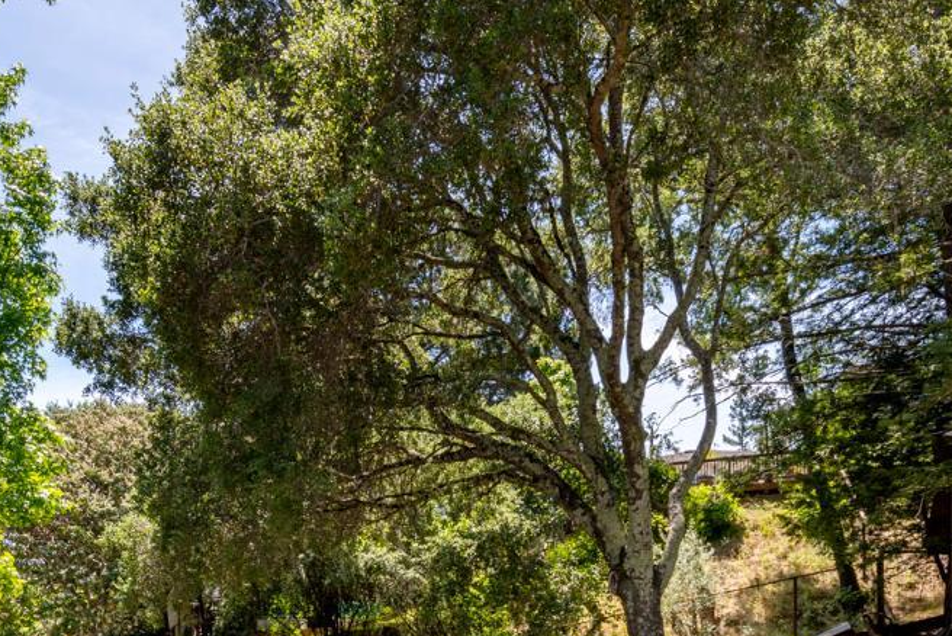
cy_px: 632
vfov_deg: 37.0
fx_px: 847
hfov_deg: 58.5
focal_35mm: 32
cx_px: 415
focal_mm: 14
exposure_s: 1/200
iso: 200
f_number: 9
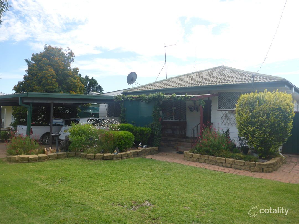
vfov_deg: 49.7
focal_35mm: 28
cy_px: 112
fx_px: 242
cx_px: 150
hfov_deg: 63.4
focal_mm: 4.9
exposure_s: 1/640
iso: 100
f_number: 3.3
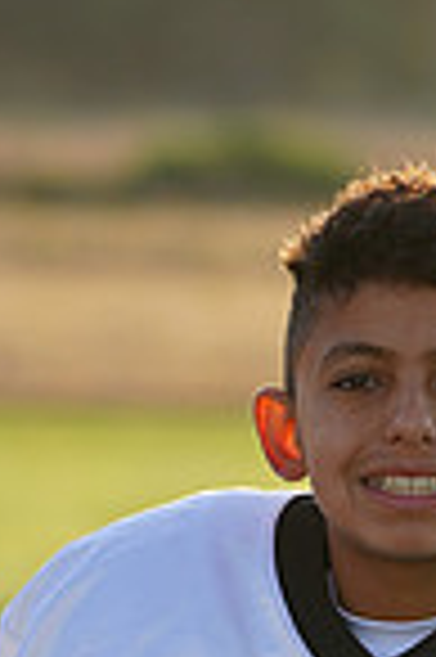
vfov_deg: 2.6
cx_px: 292
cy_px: 932
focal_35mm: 795
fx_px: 14476
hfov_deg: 1.7
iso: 100
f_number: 5.6
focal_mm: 200
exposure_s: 1/250
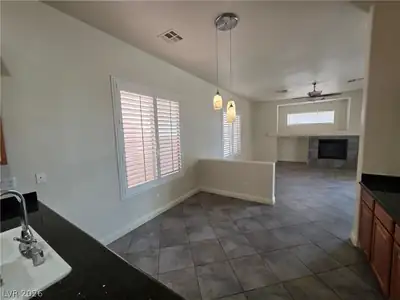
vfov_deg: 89.9
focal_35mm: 13
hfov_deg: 106.2
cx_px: 200
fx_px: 150
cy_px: 150
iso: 125
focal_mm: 2.2
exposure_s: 1/120
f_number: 1.9
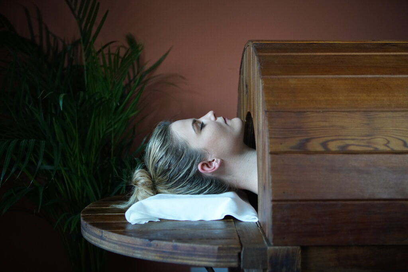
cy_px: 136
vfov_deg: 29.3
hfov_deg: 42.7
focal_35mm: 46
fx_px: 521
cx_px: 204
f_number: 2.8
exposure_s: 1/160
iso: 2500
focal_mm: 46
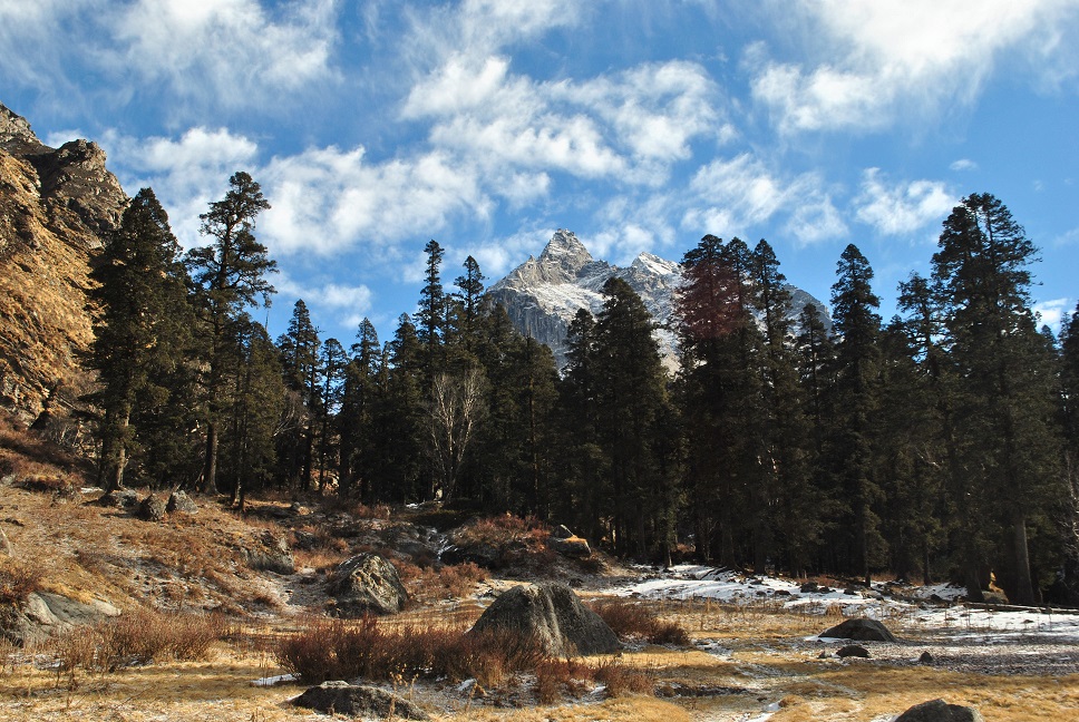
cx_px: 540
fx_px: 1170
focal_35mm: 39
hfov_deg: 49.5
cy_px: 361
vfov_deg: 34.3
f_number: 11
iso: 200
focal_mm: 26
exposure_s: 1/160
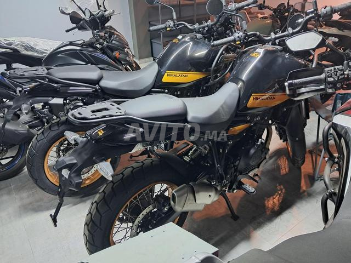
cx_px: 176
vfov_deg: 51.4
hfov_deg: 65.3
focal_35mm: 27
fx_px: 274
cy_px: 132
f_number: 1.8
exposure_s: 1/50
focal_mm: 4
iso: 320
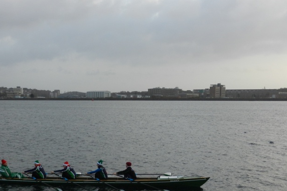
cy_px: 155
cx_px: 101
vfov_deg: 23.4
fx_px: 454
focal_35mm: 57
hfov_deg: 34.8
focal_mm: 5.9
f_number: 3.8
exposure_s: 1/320
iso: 160
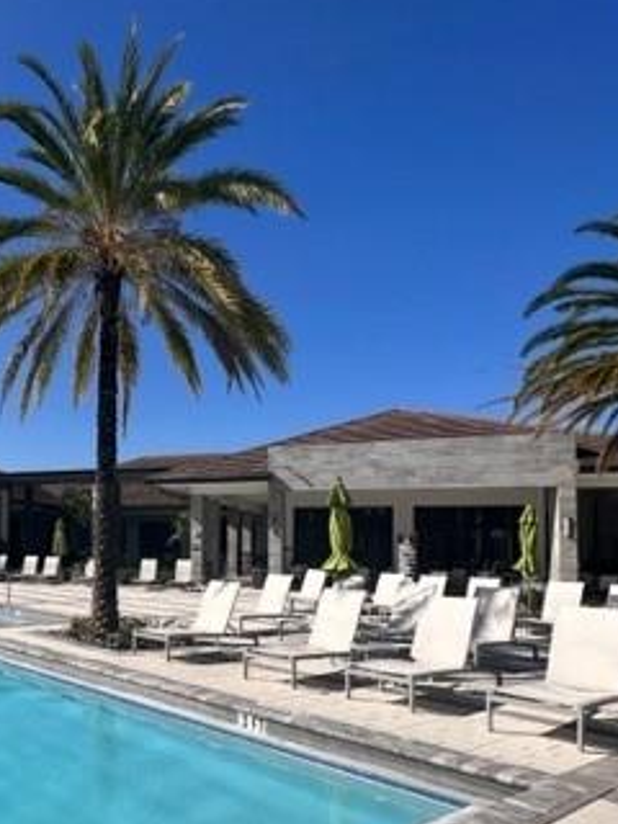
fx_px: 619
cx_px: 21
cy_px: 518
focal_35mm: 26
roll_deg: -0.3
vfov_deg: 66.2
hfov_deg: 45.9
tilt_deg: +3.1
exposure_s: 1/2421
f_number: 1.8
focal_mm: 1.57
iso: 32
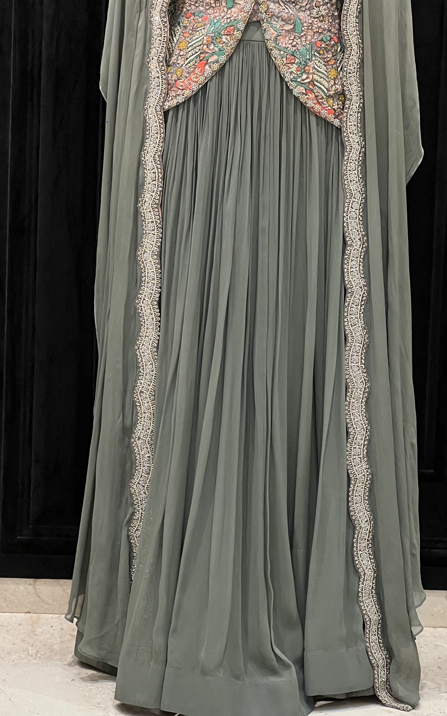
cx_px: 250
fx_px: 2437
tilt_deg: -7.3
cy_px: 197
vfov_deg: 16.6
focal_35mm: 125
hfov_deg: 10.5
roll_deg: -2.3
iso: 160
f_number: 2.8
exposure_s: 1/50
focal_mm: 9
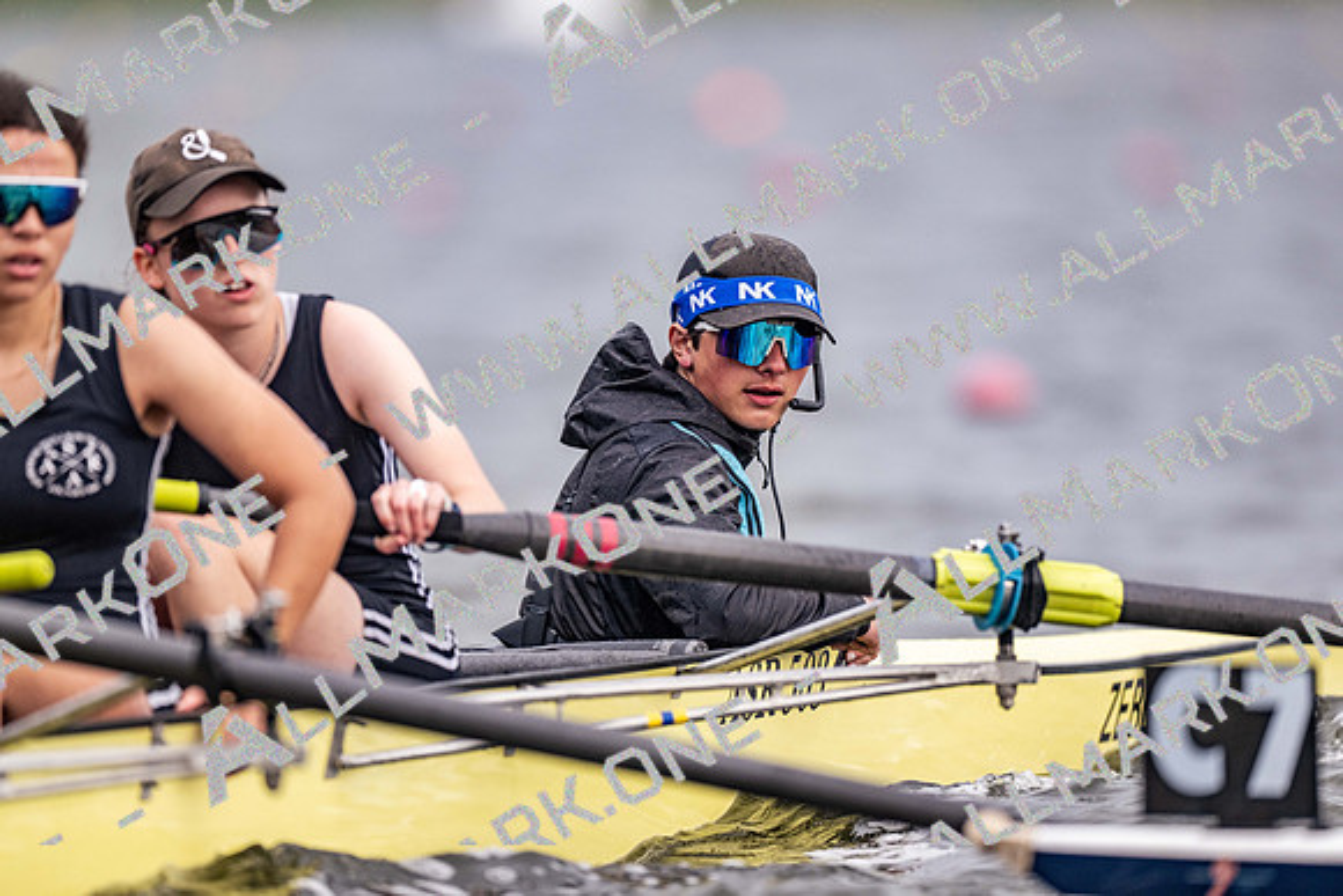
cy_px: 448
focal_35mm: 600
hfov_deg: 3.4
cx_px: 672
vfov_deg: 2.3
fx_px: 22388
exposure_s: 1/2500
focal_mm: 600
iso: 720
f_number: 4
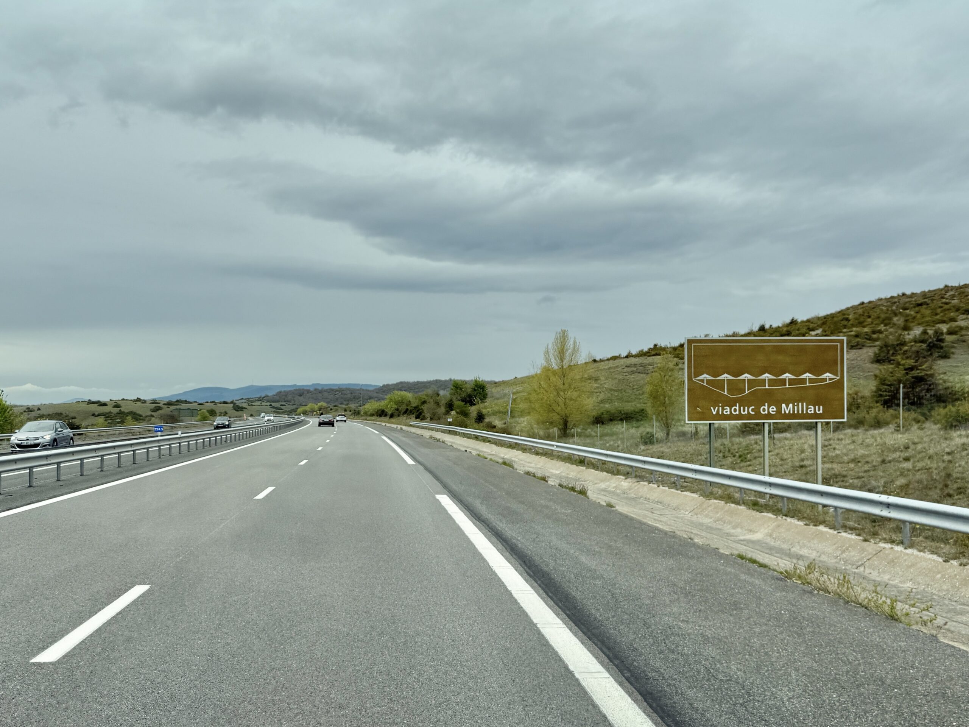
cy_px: 364
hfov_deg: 71.6
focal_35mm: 24
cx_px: 484
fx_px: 672
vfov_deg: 56.8
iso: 80
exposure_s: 1/6173
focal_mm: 6.76
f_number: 1.78
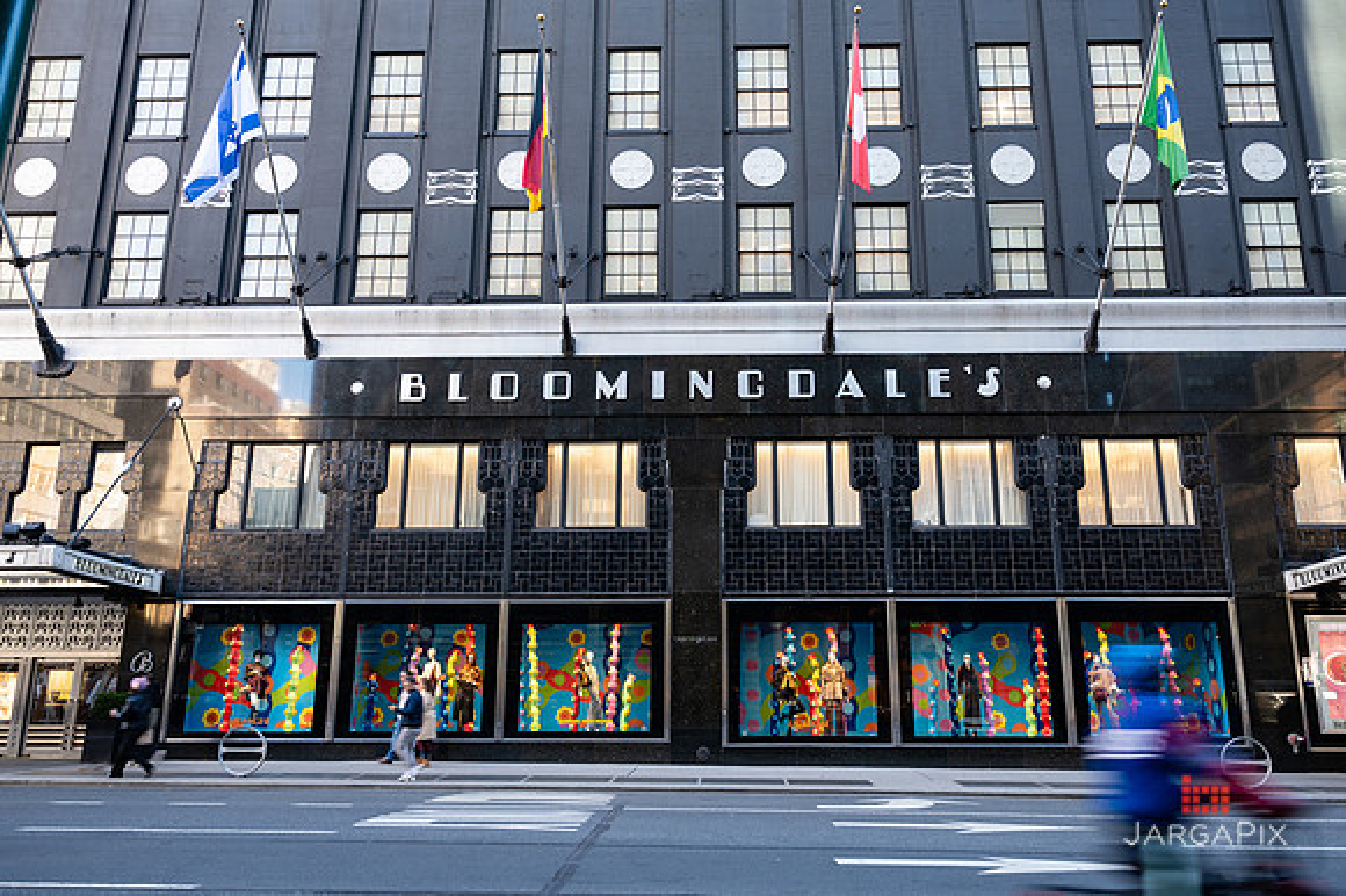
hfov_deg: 70.0
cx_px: 699
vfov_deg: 50.0
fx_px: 961
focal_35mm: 26
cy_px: 465
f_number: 5
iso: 100
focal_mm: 24
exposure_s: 1/15
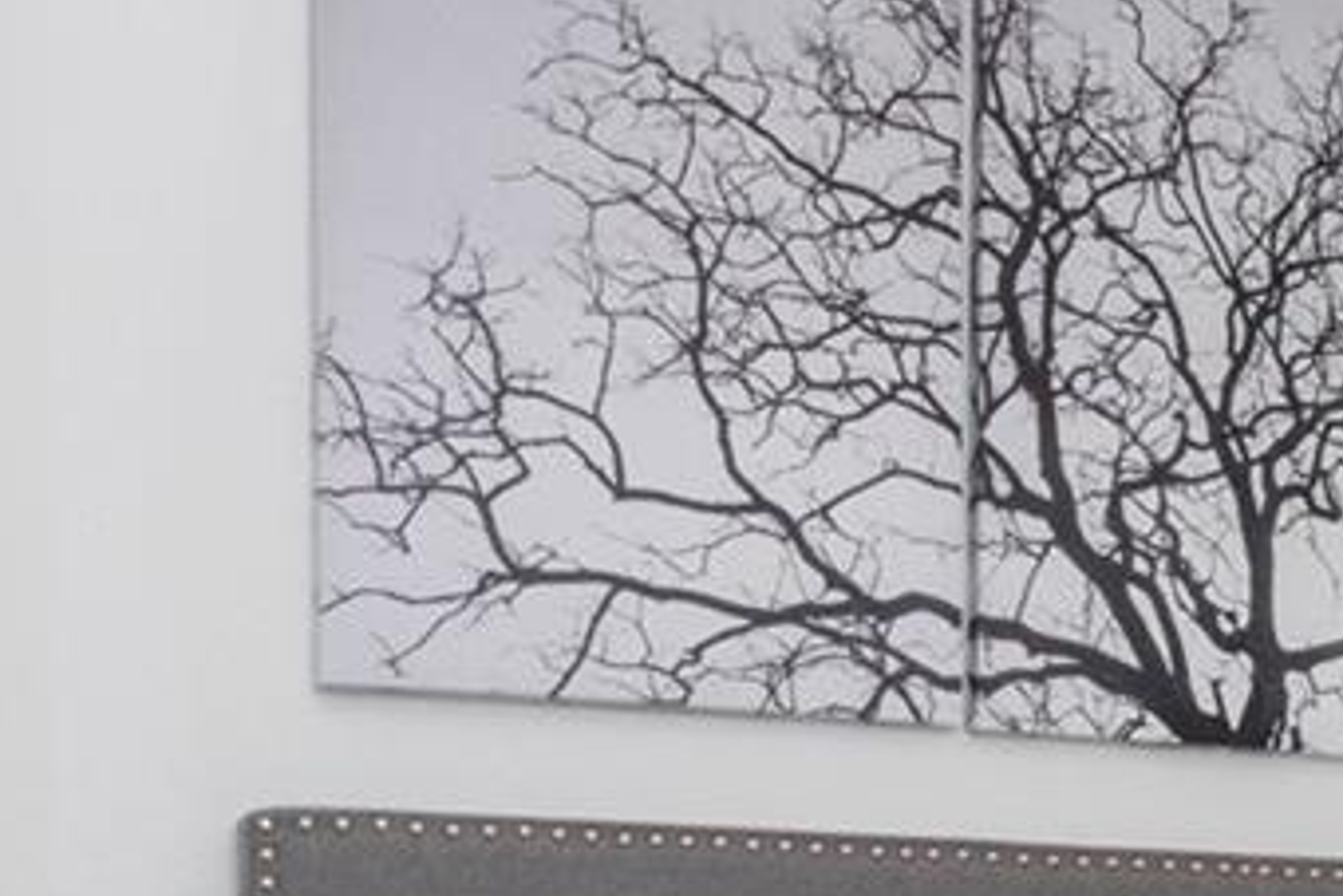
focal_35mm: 80
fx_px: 2986
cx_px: 2007
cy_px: 1093
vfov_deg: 16.3
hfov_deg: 21.4
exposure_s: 1/15
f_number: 20
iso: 1000
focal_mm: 17
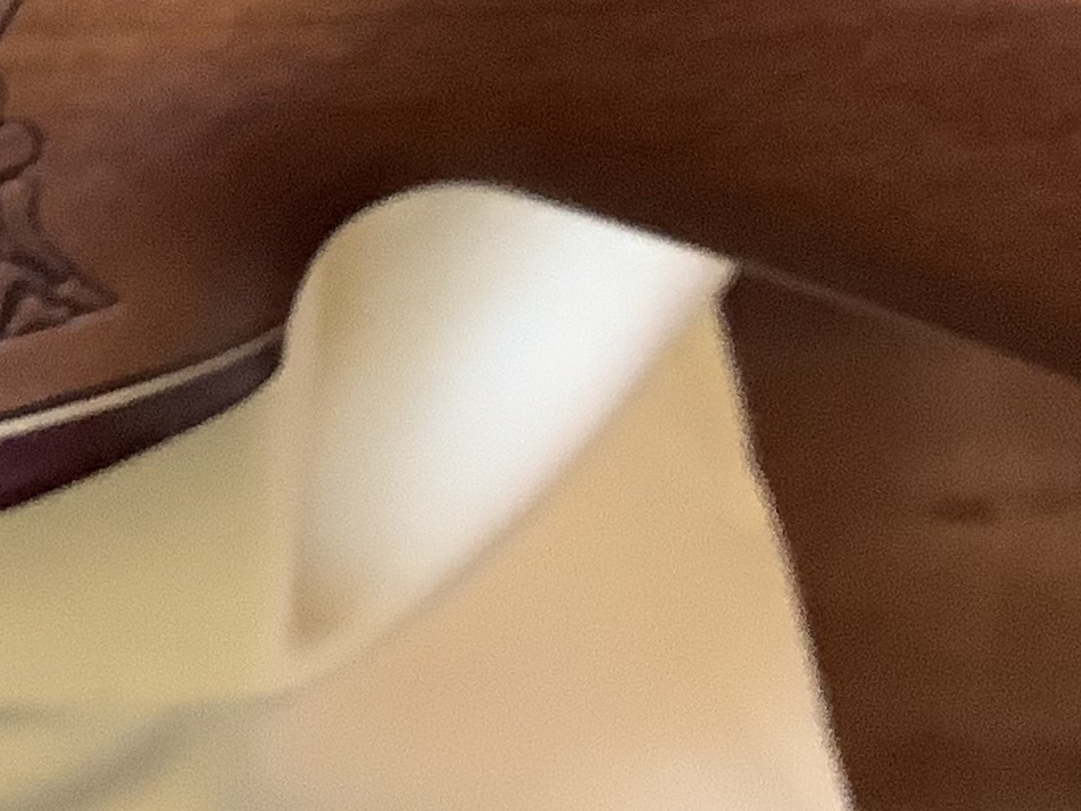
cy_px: -133
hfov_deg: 15.8
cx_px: 844
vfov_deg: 11.7
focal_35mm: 124
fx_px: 3872
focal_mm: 3.3
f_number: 2.4
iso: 250
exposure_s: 1/50
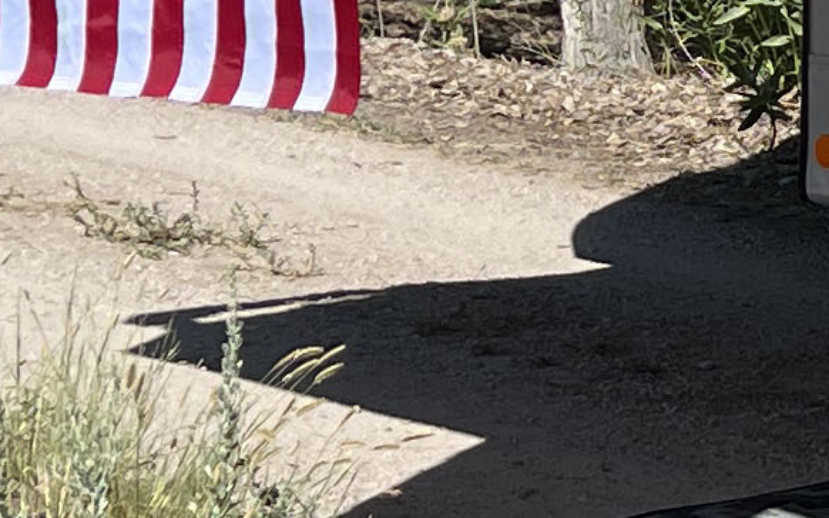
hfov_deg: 9.9
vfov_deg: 6.8
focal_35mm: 191
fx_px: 4316
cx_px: 1820
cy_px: -152
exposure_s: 1/5882
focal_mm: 5.7
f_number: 1.5
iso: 50
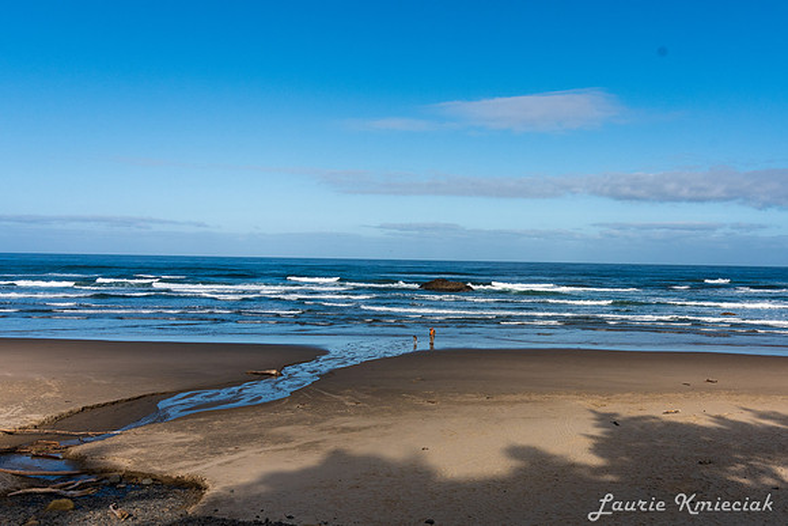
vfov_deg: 36.1
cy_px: 337
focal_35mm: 37
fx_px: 800
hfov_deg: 51.7
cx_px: 505
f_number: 8
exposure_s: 1/640
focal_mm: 19
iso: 125
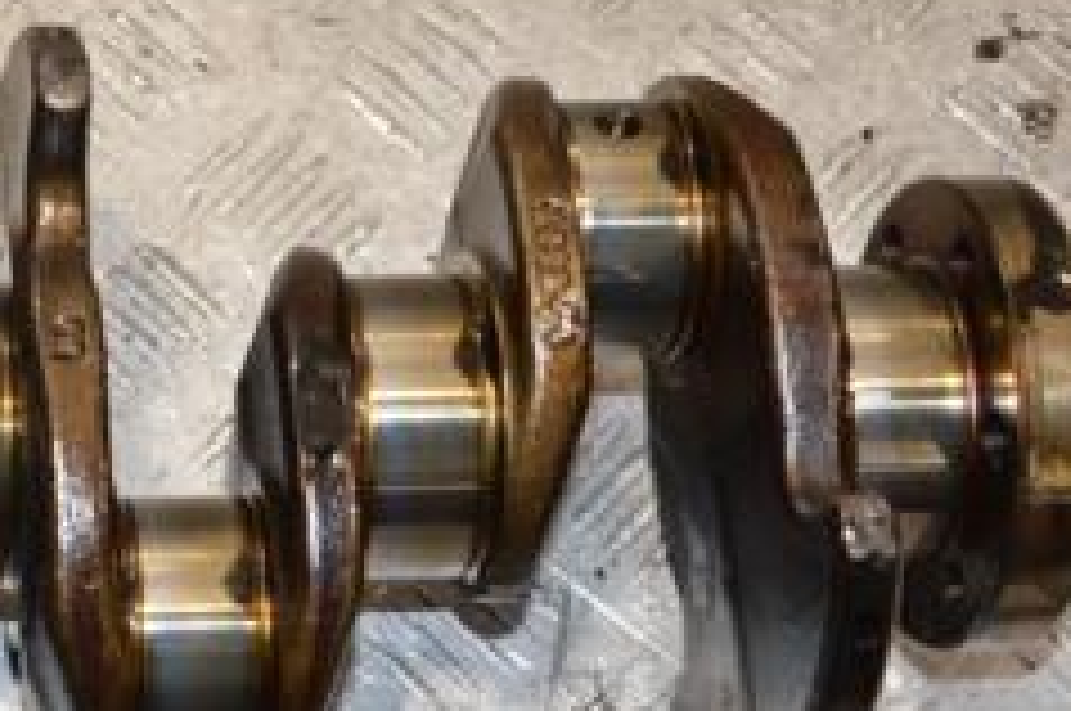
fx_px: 3149
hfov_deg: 18.6
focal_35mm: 106
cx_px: -99
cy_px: 405
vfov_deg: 12.9
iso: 800
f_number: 8
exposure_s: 1/200
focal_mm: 28
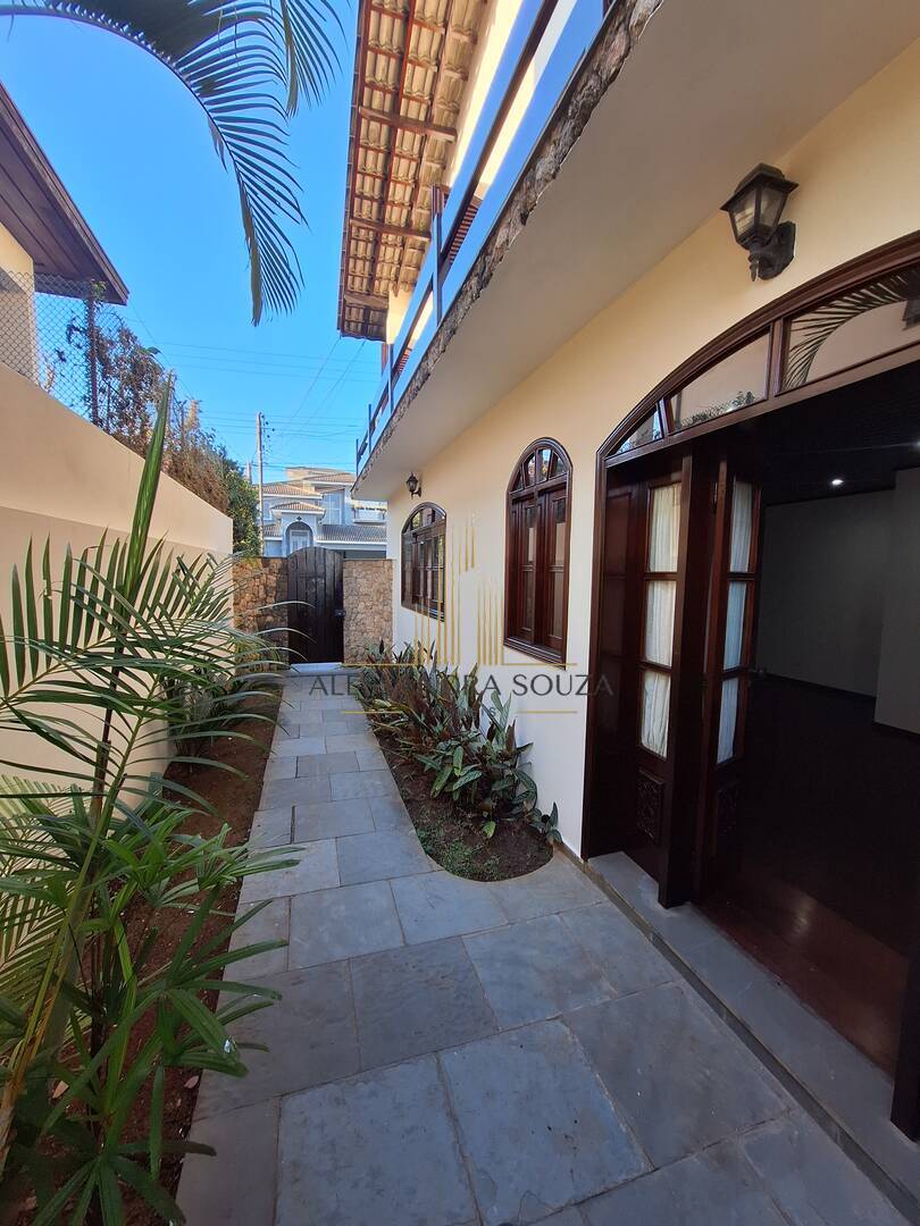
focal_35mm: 13
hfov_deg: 89.9
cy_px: 613
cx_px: 460
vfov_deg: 106.2
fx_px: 461
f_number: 2.2
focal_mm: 1.74
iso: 40
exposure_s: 1/129
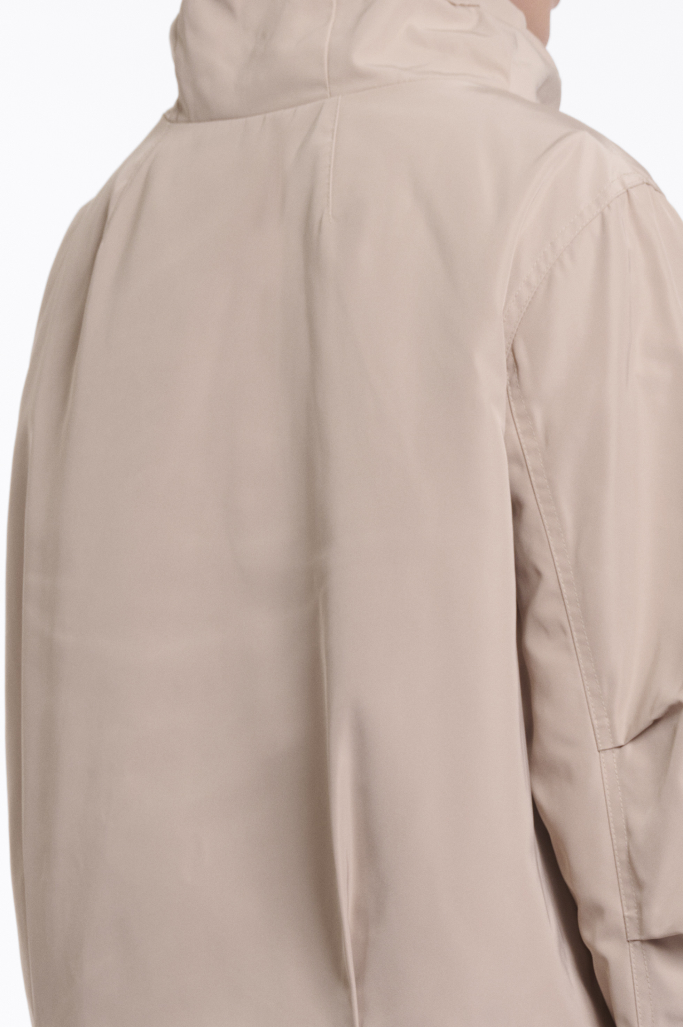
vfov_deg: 10.1
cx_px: 467
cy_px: 558
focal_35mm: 203
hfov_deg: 6.8
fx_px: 5786
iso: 125
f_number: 8
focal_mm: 99
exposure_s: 1/160
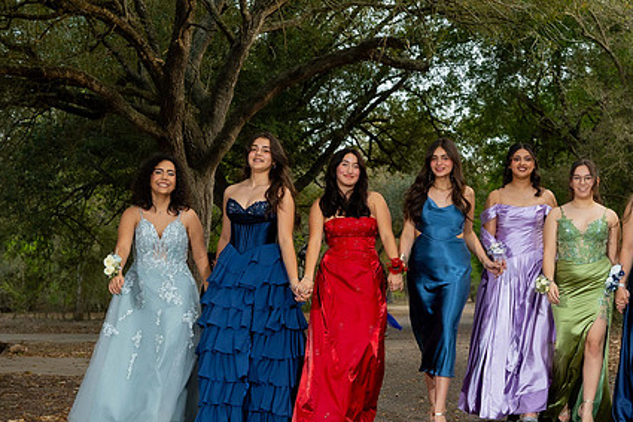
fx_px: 1248
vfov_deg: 19.2
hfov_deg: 28.3
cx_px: 416
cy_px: 221
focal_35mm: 71
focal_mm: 35
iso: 250
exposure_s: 1/200
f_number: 3.2
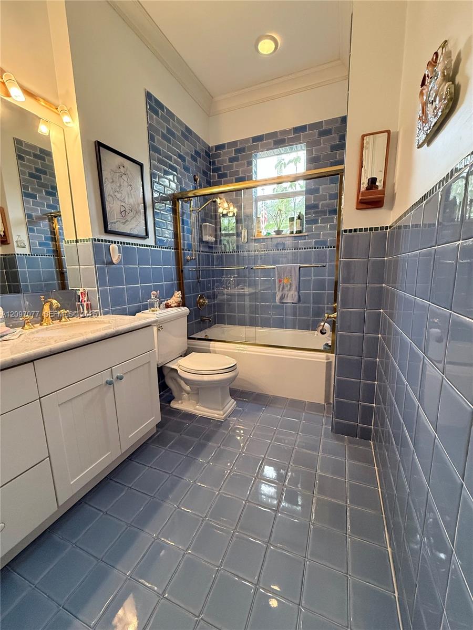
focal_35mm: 14
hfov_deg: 85.7
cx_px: 236
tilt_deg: -8.1
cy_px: 315
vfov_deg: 102.1
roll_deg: +0.9
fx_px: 255
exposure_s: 1/120
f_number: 2.2
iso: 640
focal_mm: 2.22
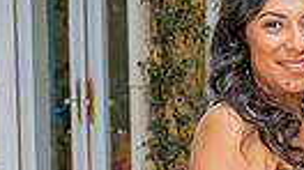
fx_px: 1869
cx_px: 494
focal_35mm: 232
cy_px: 344
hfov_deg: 9.0
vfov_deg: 5.1
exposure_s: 1/200
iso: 200
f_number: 5
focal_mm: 35
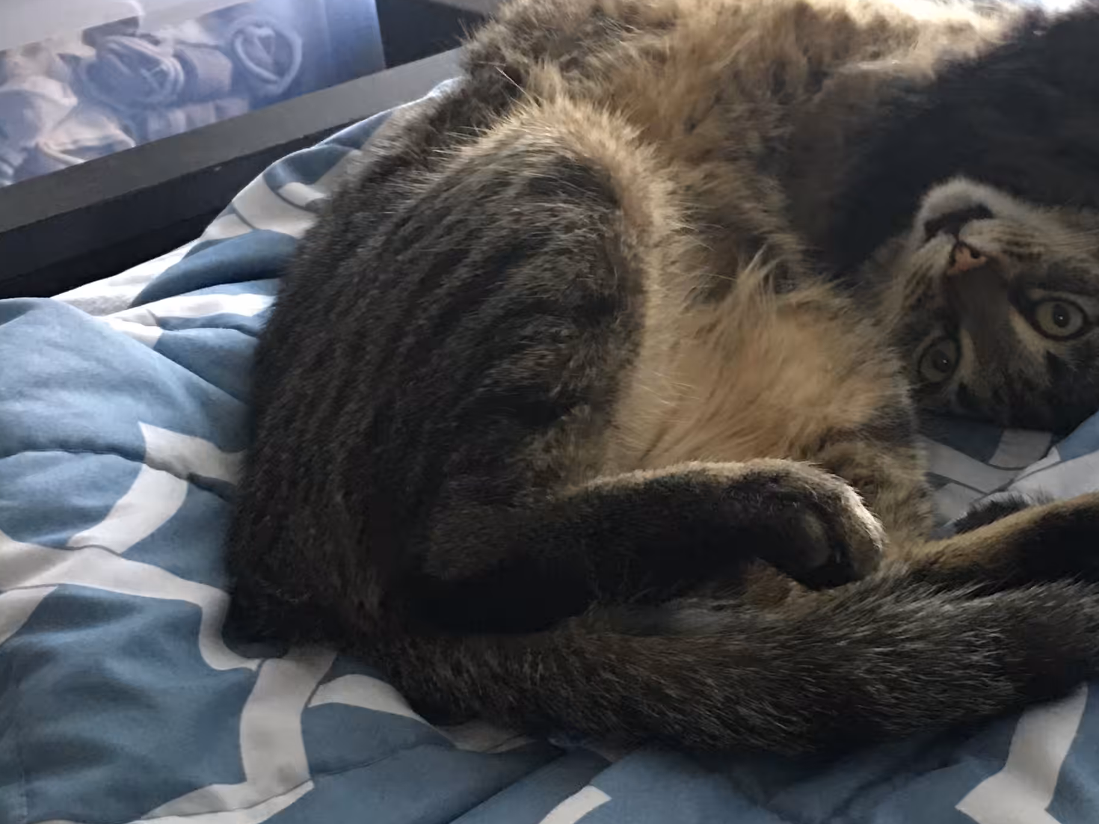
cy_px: 387
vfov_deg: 22.9
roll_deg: +2.7
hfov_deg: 29.5
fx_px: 2032
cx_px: 896
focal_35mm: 64
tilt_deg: -26.5
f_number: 2.2
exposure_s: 1/8
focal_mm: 4.15
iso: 80
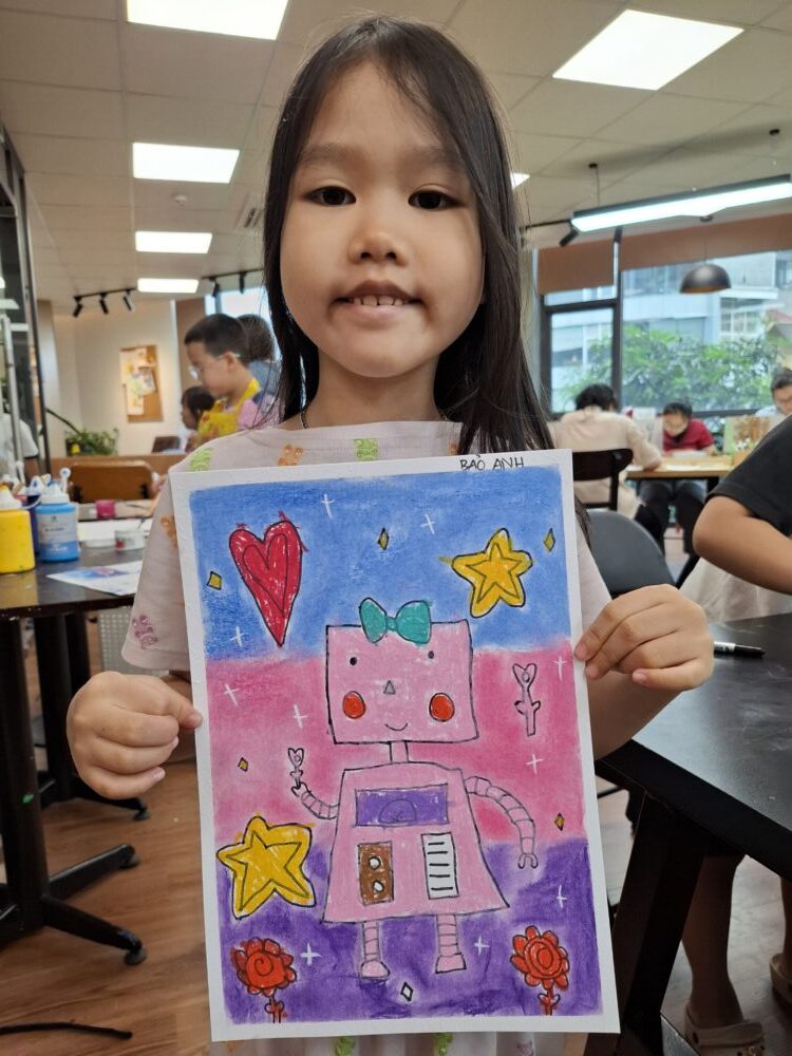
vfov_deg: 73.9
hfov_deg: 58.9
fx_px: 702
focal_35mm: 23
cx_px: 396
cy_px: 528
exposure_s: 1/100
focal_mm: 5.54
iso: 125
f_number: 1.8
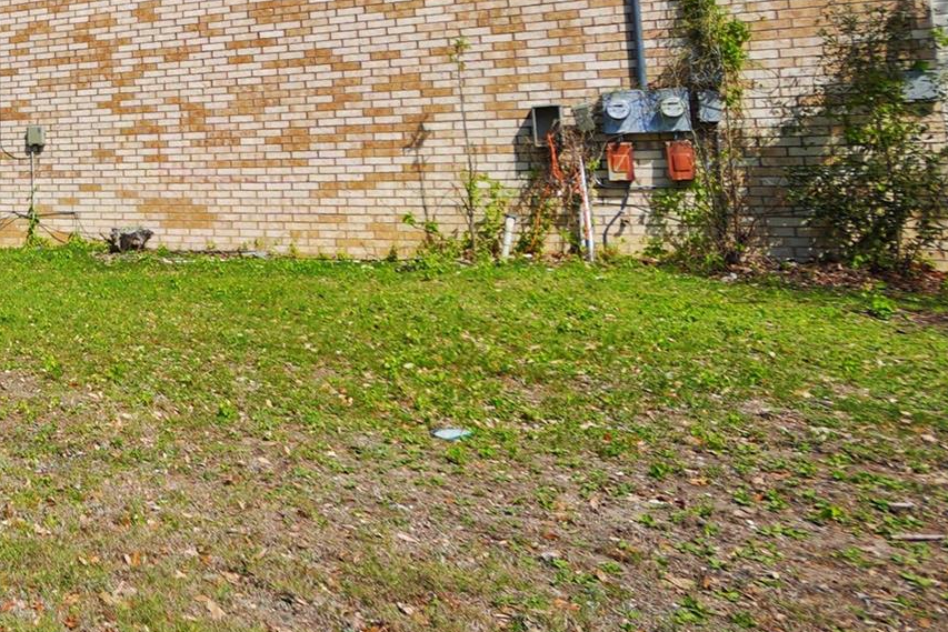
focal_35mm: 36
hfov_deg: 39.8
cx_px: -162
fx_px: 948
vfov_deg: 34.9
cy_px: 71
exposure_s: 1/500
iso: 50
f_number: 4
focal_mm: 10
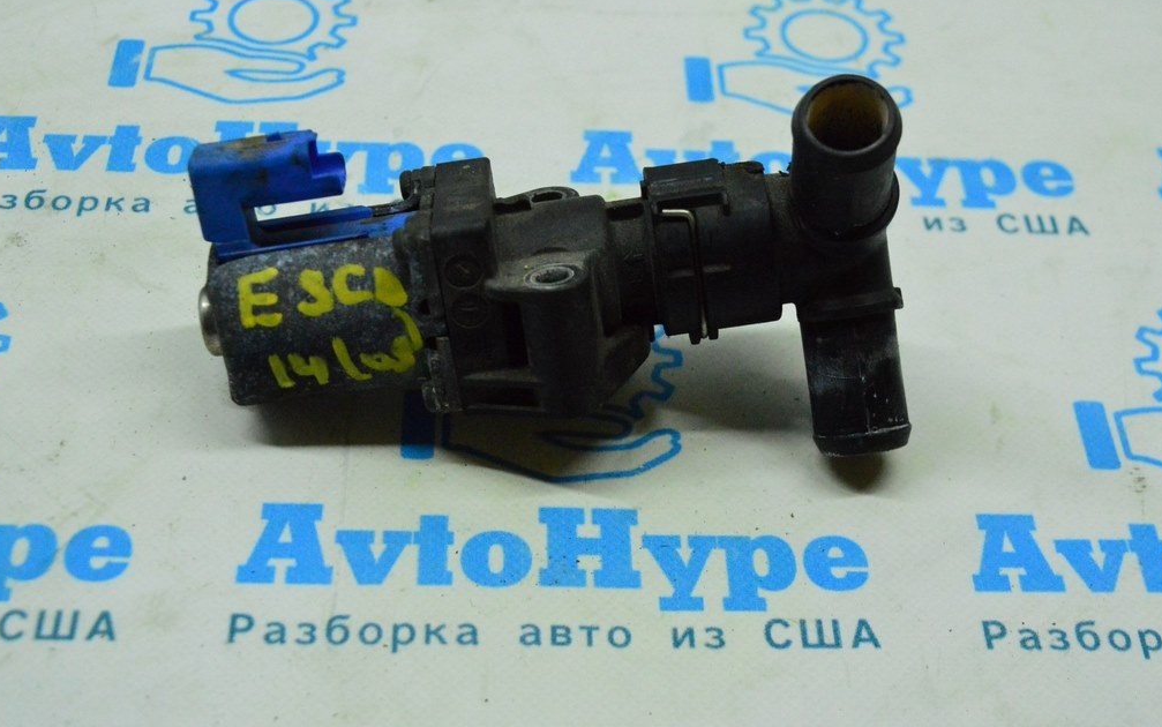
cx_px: 578
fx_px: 1869
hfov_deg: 34.5
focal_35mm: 59
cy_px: 344
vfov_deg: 22.0
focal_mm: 38
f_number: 6.3
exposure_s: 1/640
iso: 6400
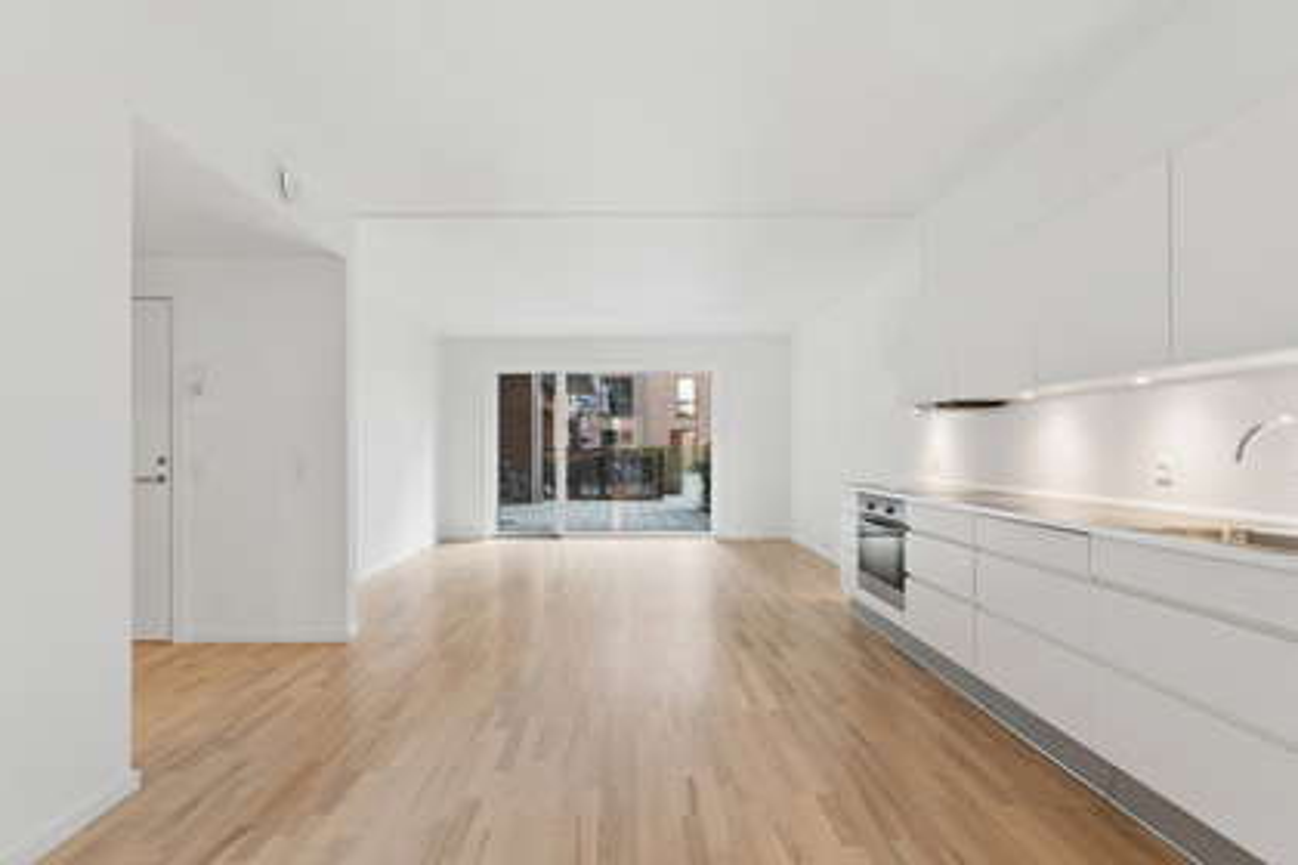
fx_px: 541
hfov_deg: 100.4
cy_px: 432
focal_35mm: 15
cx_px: 649
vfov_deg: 77.3
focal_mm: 10
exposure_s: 1/3.33
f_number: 8
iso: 200
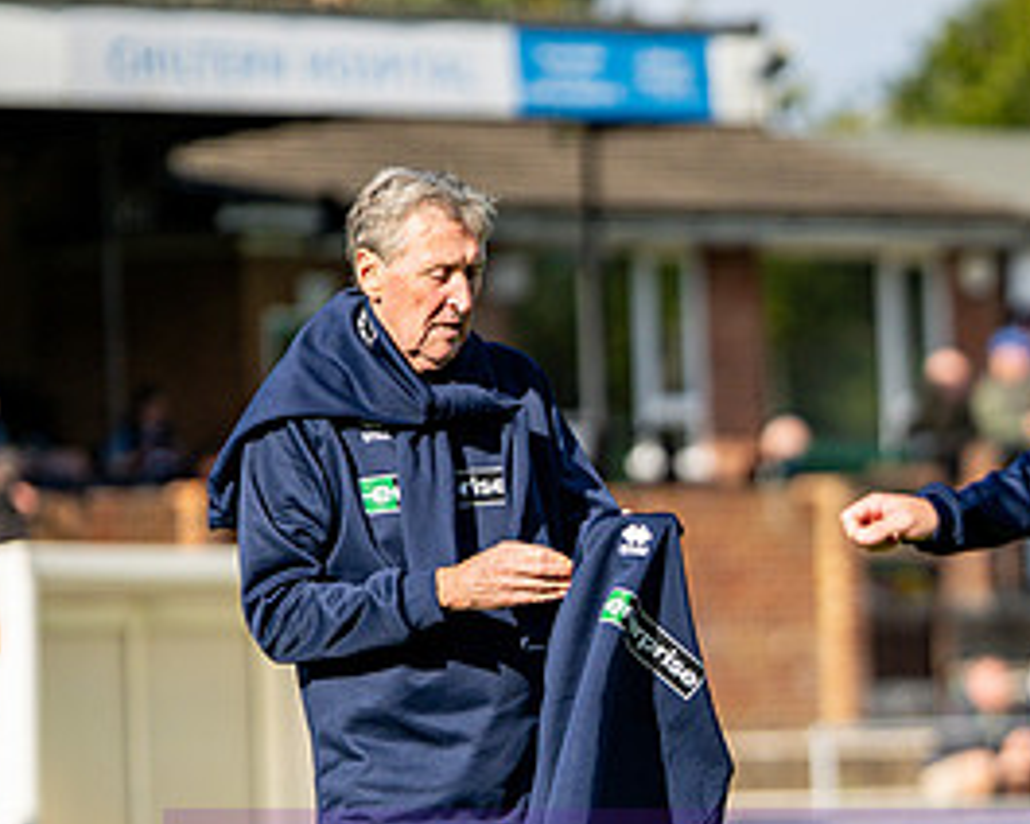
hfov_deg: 5.8
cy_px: 692
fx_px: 10090
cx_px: 1185
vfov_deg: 4.7
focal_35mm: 331
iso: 100
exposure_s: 1/8000
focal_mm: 85
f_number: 1.4
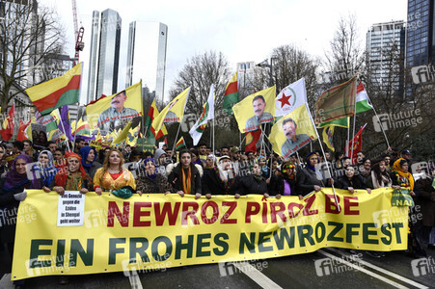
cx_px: 218
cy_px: 144
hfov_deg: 67.4
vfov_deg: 47.9
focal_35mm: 27
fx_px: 326
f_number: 8
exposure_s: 1/250
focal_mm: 27
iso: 400
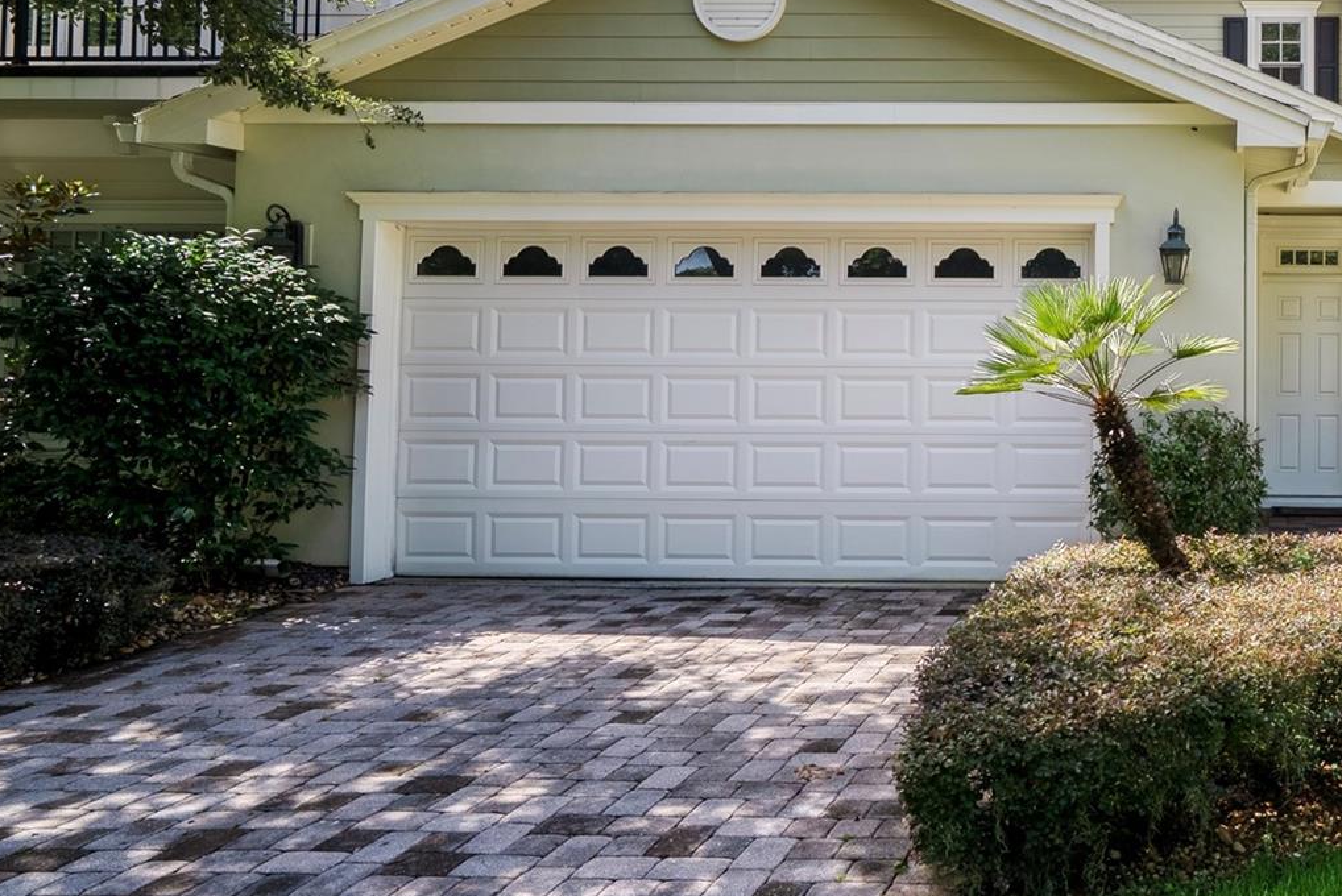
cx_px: 858
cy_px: 282
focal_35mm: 22
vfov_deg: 55.8
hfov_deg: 76.8
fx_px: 821
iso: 125
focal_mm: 14
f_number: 8
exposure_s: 1/160
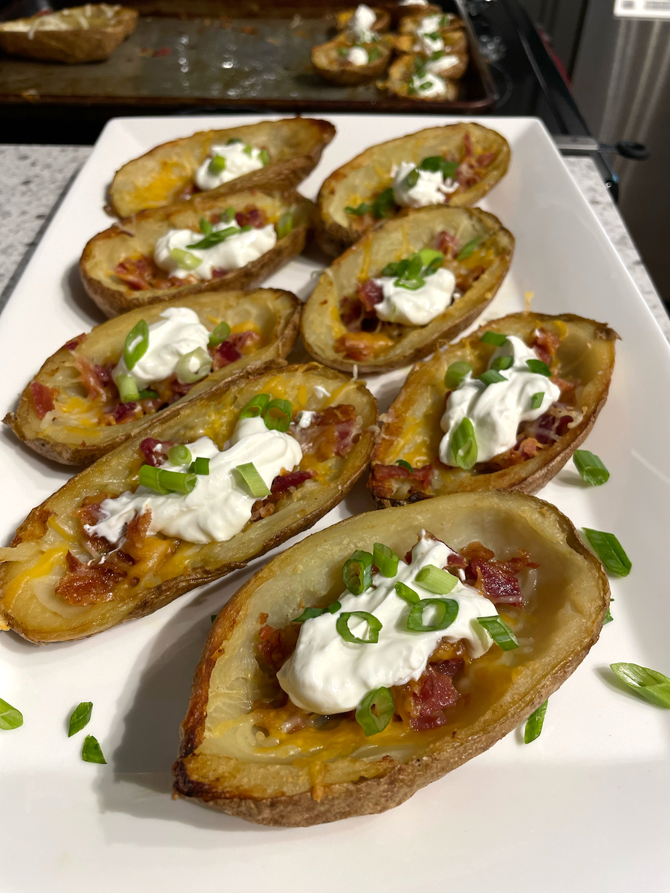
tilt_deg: -45.0
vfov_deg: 67.3
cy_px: 446
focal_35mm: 26
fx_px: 671
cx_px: 335
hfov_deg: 53.1
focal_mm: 4.2
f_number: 1.6
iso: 125
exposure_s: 1/120
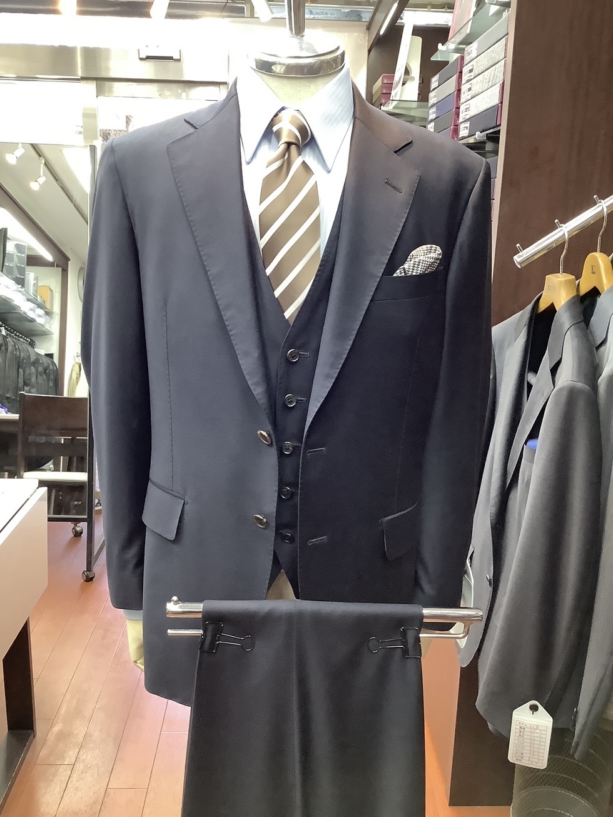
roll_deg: -0.9
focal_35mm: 31
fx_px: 732
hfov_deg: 45.5
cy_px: 408
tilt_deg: -13.7
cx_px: 306
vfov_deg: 58.3
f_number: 2.4
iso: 250
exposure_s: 1/50
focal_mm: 3.3
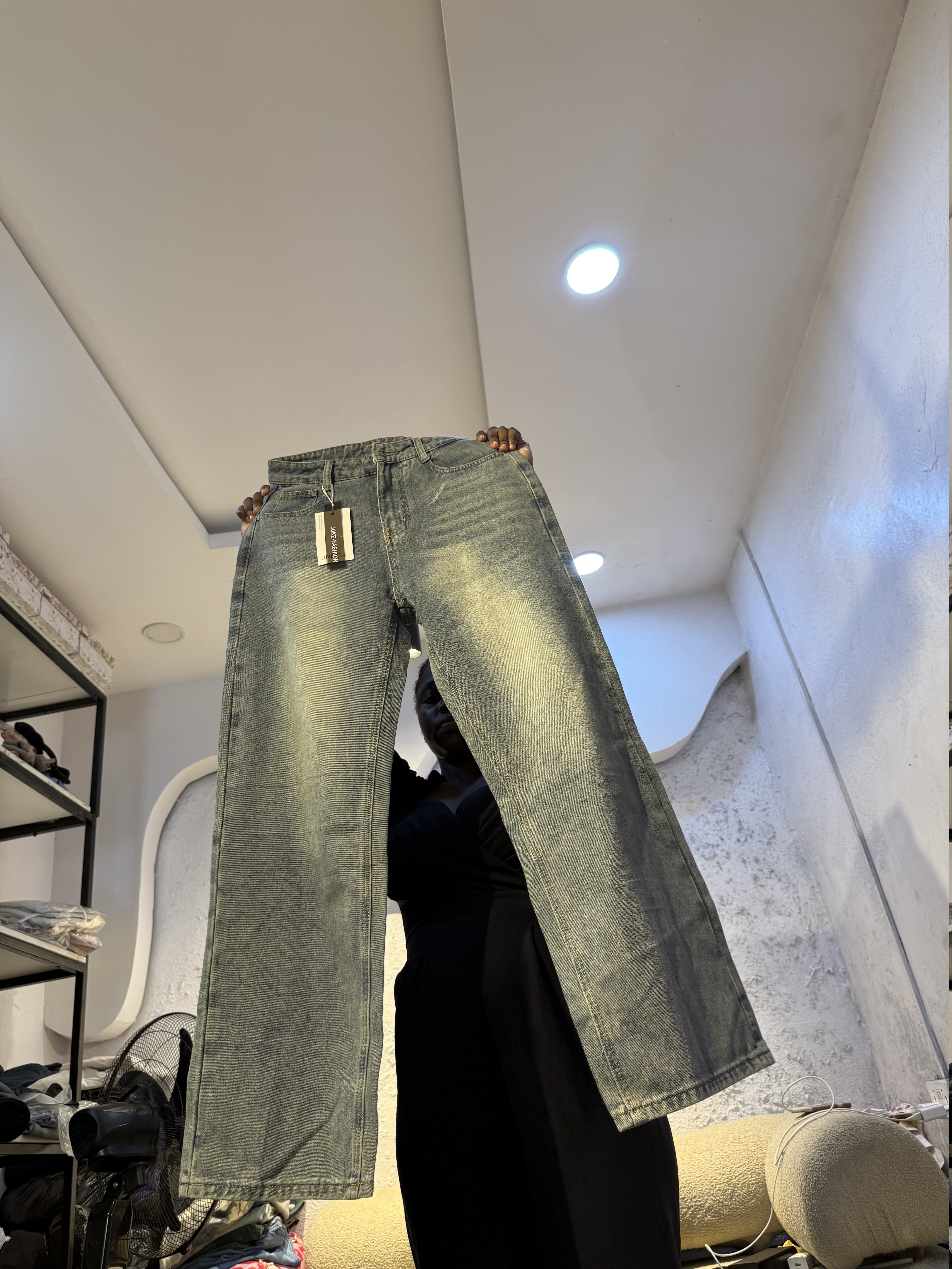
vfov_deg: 71.6
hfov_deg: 56.8
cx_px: 476
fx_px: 880
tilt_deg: +29.8
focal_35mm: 24
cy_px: 634
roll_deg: +9.9
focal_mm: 6.76
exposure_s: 1/100
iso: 80
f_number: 1.78
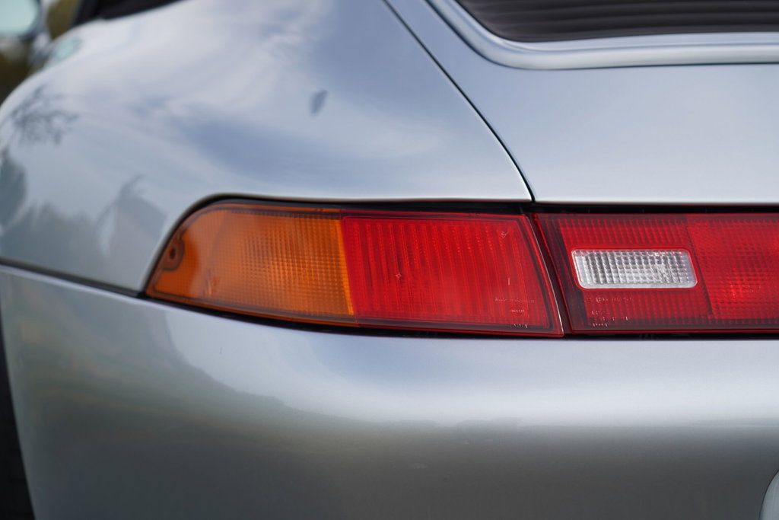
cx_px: 390
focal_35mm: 82
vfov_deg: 16.7
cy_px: 260
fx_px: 1775
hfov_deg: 24.8
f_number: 4
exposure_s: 1/500
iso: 100
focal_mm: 82
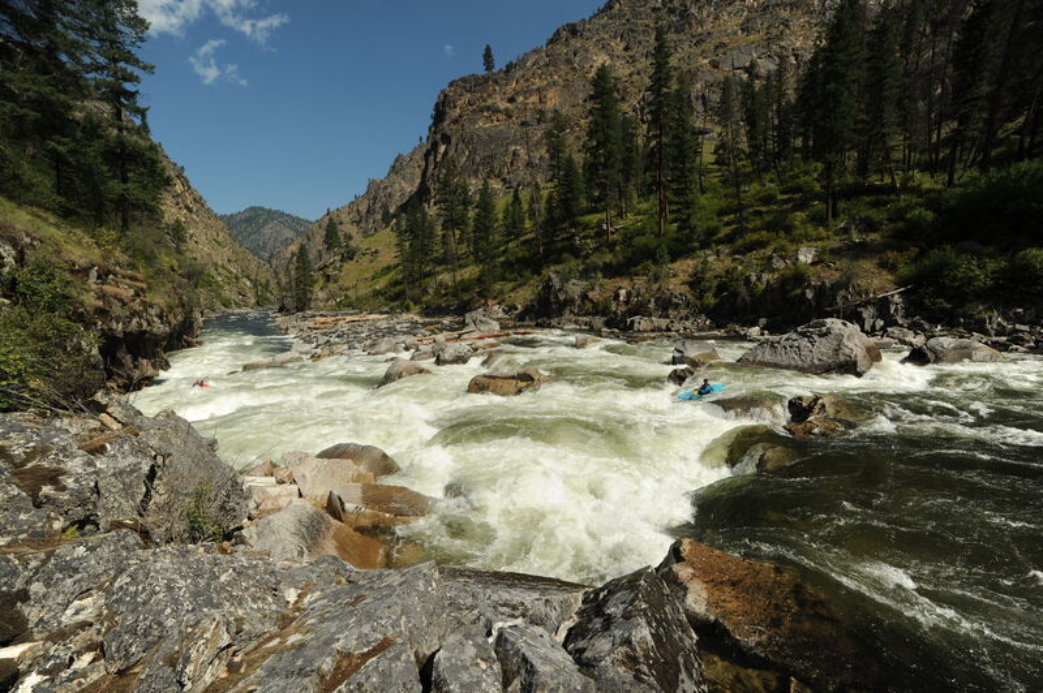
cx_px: 522
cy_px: 346
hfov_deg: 104.3
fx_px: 405
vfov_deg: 81.1
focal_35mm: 14
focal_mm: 14
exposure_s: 1/1250
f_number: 6.3
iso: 200
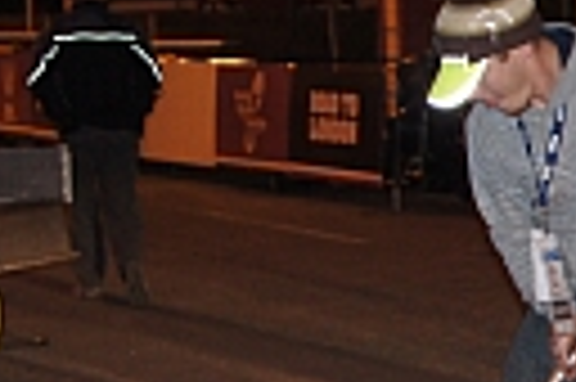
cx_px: 864
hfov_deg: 12.0
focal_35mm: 164
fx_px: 2621
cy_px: 344
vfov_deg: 8.3
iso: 800
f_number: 2.8
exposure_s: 1/30
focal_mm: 28
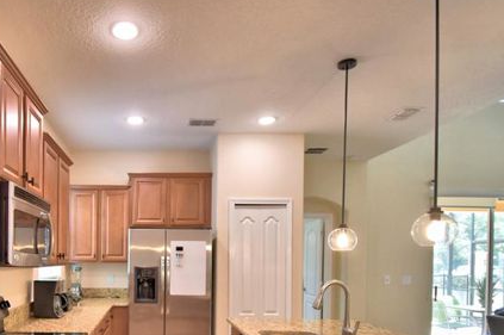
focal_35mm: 25
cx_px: 142
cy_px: 263
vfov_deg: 48.6
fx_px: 350
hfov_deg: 68.1
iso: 400
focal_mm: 10
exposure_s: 1/40
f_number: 4.5
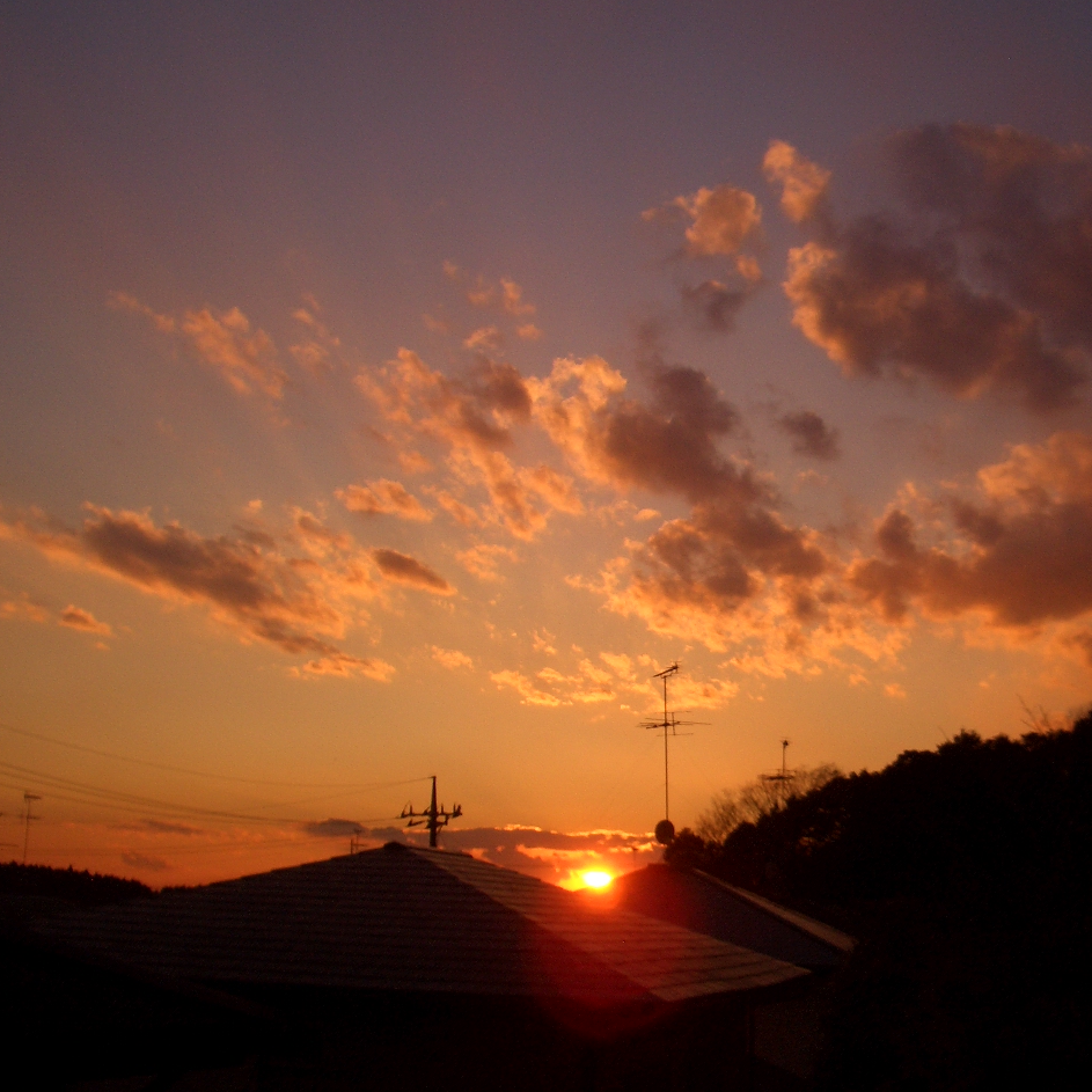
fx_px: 1499
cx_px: 543
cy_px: 545
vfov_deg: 40.0
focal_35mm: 42
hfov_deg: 40.0
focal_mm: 5.8
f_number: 4.3
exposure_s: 1/400
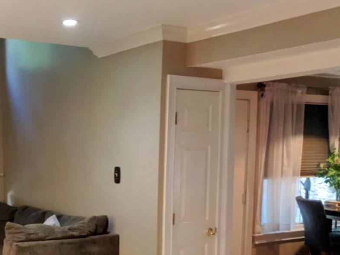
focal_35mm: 51
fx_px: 501
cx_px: 53
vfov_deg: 27.9
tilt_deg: -6.8
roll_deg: +0.4
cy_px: 211
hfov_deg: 35.9
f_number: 1.8
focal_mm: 3.99
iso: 160
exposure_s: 1/30
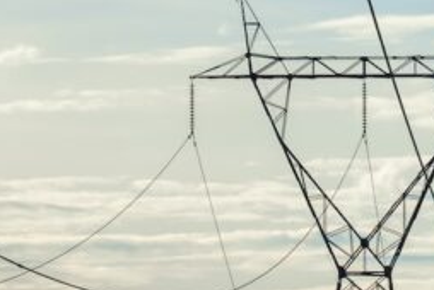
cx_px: 103
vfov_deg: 2.3
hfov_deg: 3.4
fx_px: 7290
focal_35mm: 604
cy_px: 106
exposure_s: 1/1600
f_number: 8
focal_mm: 200
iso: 200
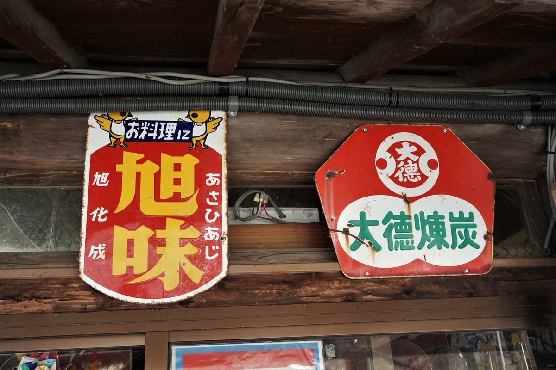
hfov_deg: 55.1
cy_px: 185
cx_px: 278
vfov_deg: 38.4
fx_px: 533
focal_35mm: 34
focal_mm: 23
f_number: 4
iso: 1250
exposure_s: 1/160
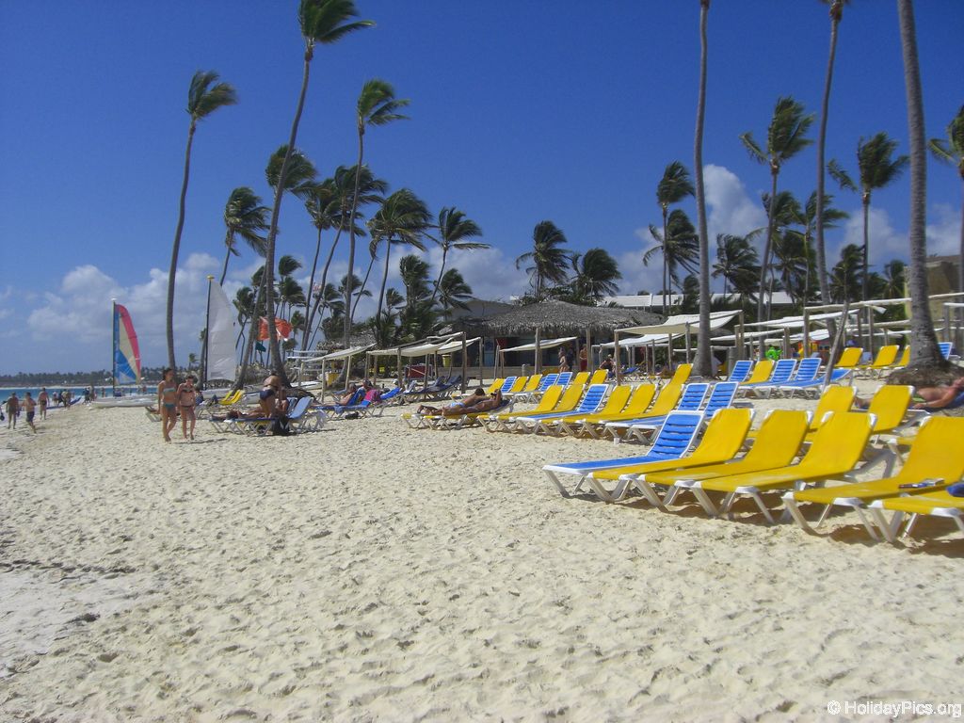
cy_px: 362
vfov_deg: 37.7
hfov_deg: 49.0
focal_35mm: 38
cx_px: 482
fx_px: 1058
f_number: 8
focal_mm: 6.2
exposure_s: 1/400
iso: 64
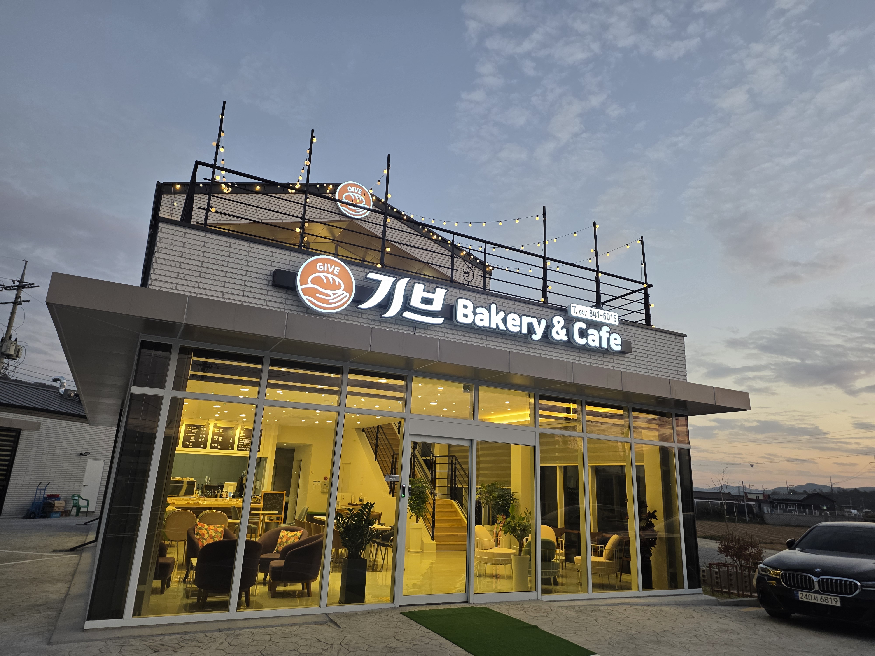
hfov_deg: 73.9
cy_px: 328
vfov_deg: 58.9
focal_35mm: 23
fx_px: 581
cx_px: 438
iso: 160
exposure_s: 1/120
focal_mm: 6.3
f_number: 1.7
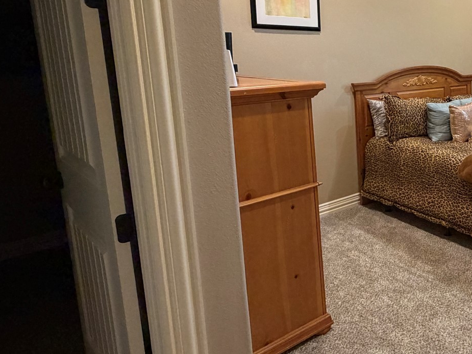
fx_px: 423
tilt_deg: -9.7
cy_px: 120
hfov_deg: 49.5
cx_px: 454
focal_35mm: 31
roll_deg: +0.1
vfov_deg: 44.8
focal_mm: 2.22
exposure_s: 1/60
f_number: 2.2
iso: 320
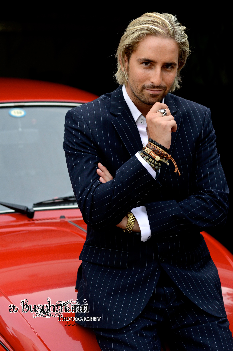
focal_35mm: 117
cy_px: 176
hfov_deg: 11.7
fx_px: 1141
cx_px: 116
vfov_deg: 17.5
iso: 640
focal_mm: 78
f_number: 3.2
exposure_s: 1/800
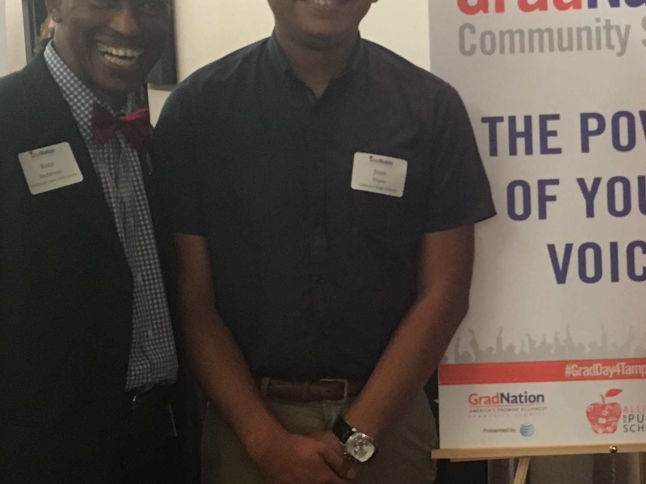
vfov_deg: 18.6
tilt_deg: -10.6
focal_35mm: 79
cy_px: 327
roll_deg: +0.0
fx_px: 1474
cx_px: 592
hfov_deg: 24.0
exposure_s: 1/24
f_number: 2.2
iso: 200
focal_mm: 4.15
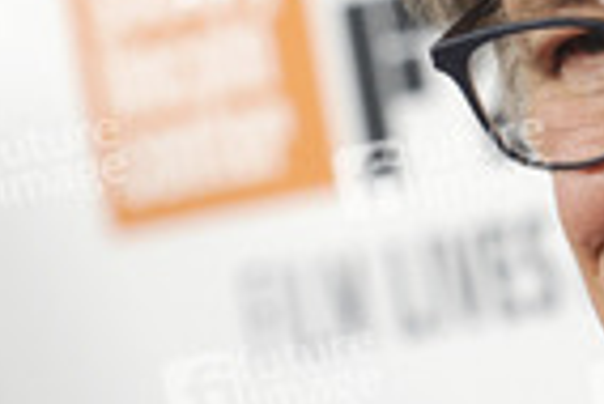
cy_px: 64
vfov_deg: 2.8
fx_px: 8229
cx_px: 753
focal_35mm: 490
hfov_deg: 4.2
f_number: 4.5
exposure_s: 1/250
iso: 1600
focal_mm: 155
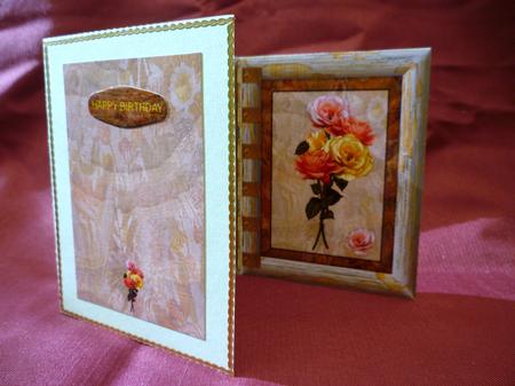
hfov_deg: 61.7
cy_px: 193
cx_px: 258
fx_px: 431
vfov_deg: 48.2
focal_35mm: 29
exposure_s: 1/100
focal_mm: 5.2
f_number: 3.3
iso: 80
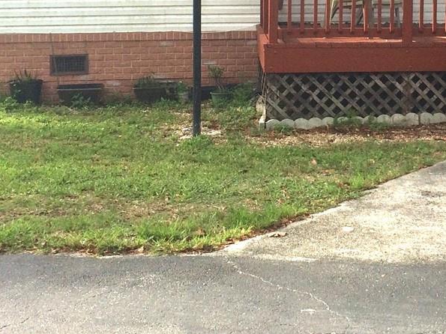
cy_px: -7
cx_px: 322
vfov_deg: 18.4
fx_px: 1005
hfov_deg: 24.8
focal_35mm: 78
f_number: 2.2
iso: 32
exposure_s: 1/1866
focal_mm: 4.15
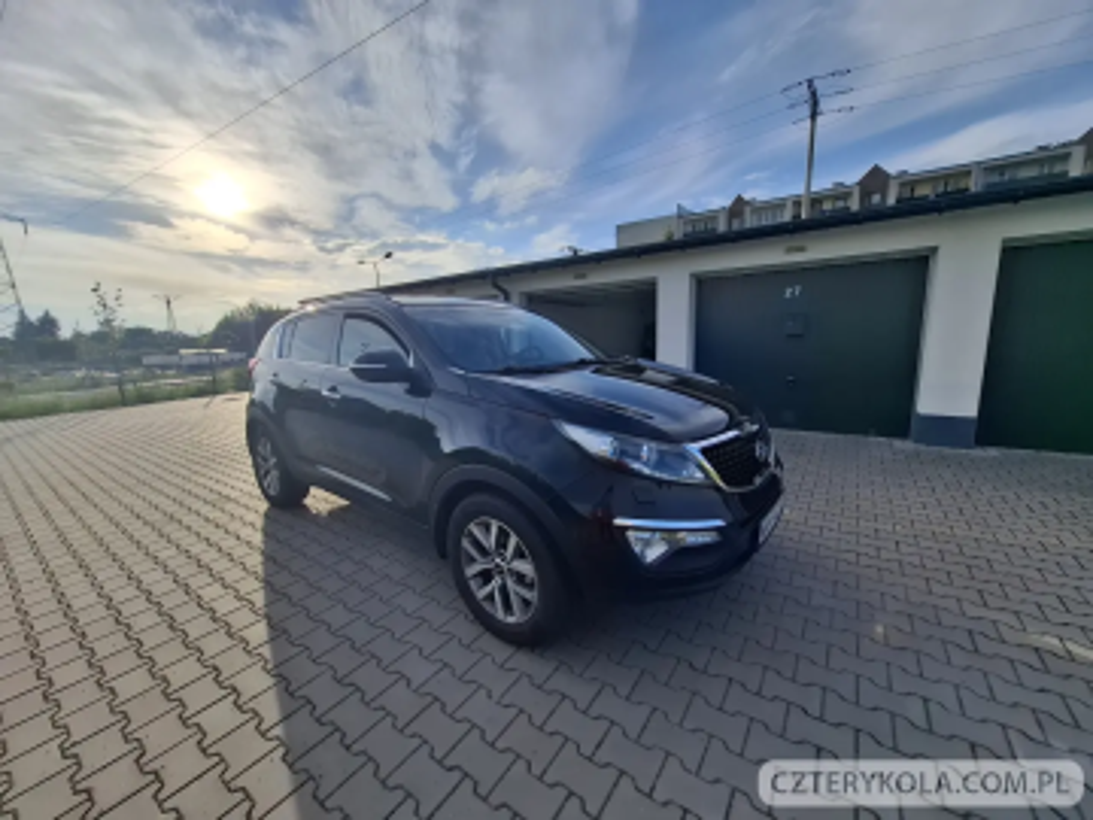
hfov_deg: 106.2
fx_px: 410
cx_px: 546
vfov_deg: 89.9
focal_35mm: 13
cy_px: 410
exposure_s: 1/1471
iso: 40
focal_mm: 1.74
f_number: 2.2
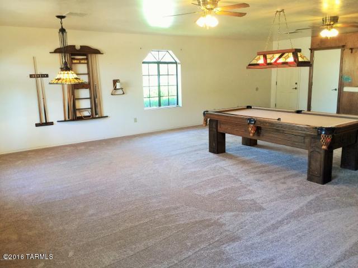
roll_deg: -0.2
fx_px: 300
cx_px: 179
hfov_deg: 61.7
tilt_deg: -10.6
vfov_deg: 48.2
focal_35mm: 29
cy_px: 134
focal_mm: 4.15
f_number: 2.2
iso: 64
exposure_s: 1/33
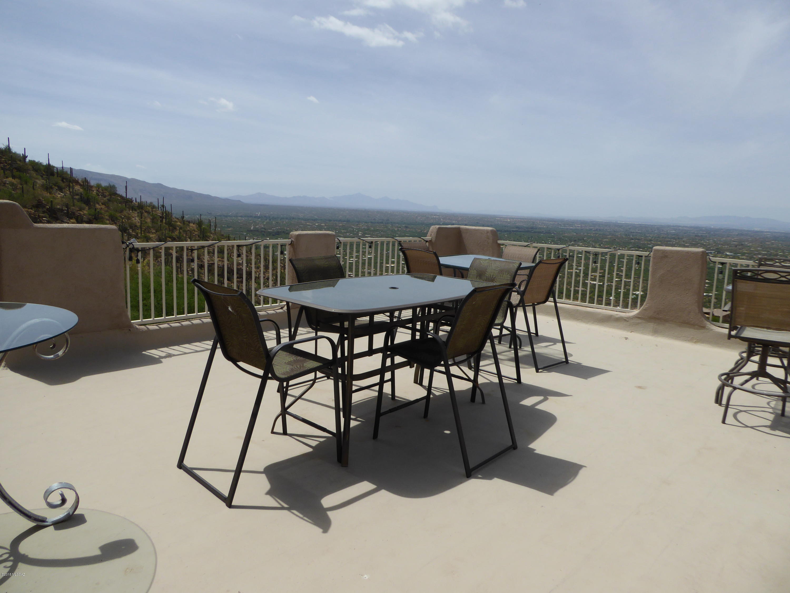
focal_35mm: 25
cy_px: 296
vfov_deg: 54.9
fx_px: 571
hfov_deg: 69.4
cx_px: 395
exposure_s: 1/2000
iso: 100
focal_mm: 4.3
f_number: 3.5
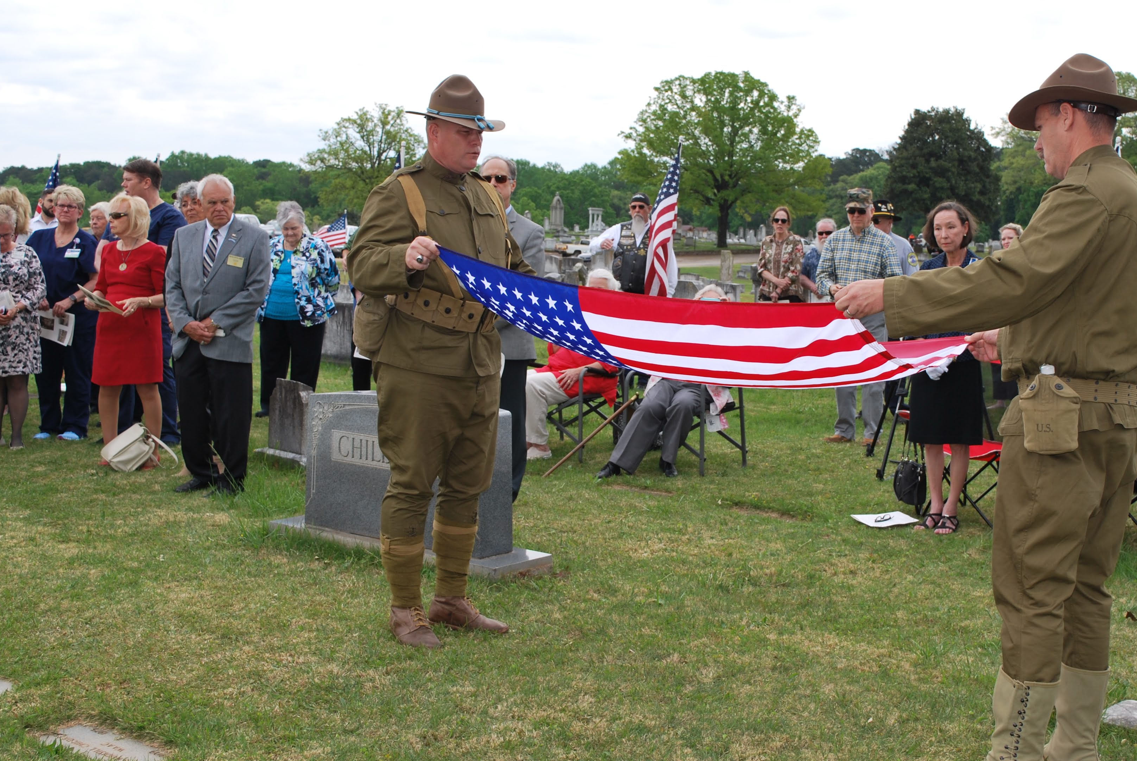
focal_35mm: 49
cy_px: 397
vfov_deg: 27.8
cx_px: 682
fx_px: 1537
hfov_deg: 40.4
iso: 100
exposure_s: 1/200
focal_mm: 27
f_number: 7.1
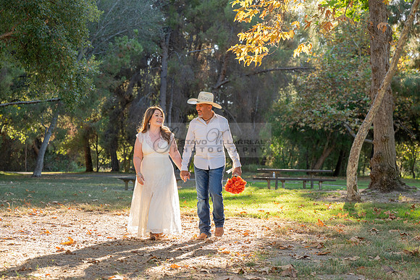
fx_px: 817
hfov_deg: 28.8
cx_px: 210
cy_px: 140
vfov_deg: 19.5
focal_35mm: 70
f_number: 4
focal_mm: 70
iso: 200
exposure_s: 1/200
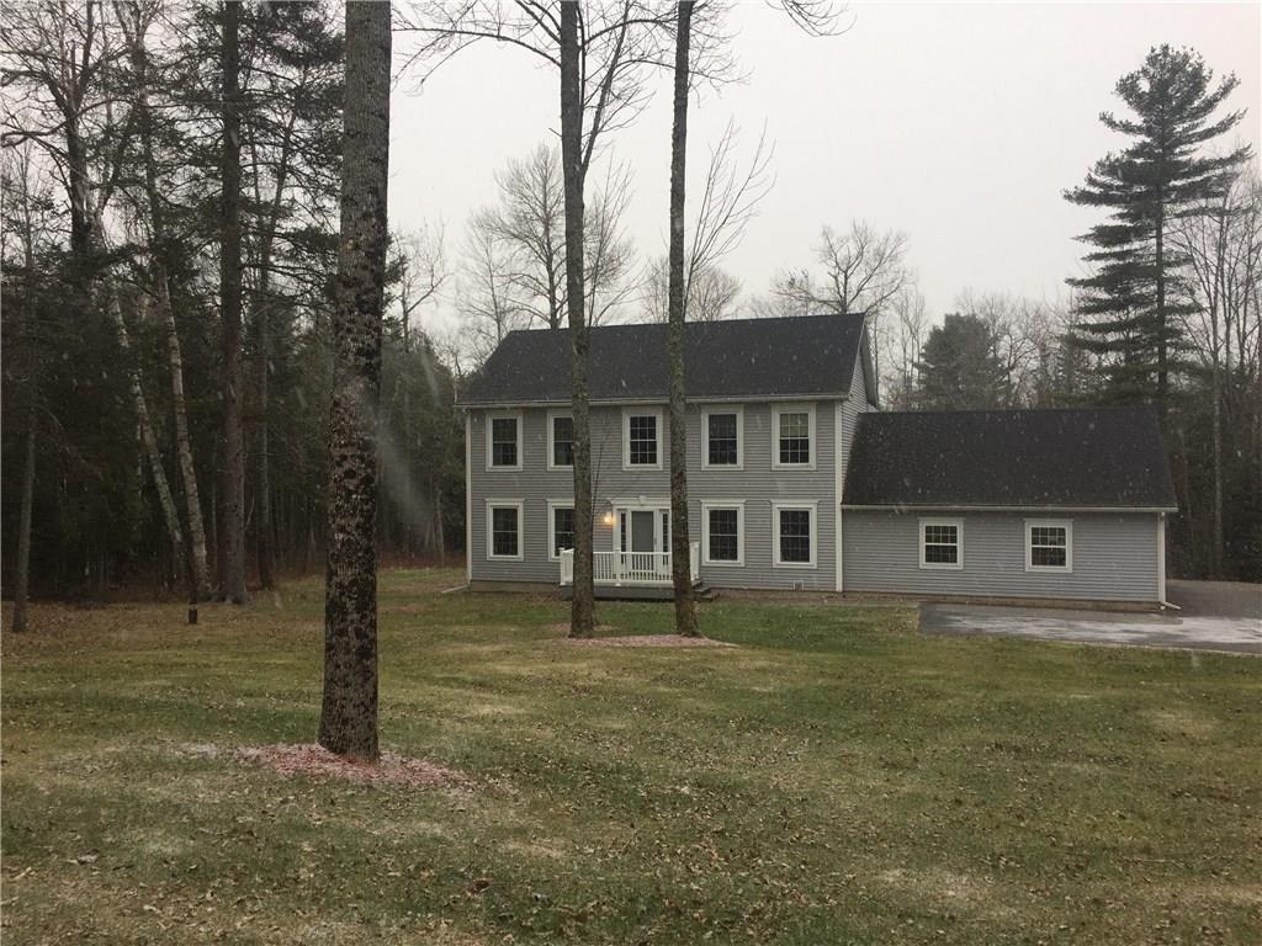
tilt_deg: +0.6
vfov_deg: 48.2
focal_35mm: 29
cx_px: 631
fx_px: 1057
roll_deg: +0.0
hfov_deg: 61.7
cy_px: 473
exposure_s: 1/120
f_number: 2.2
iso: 40
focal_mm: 4.15
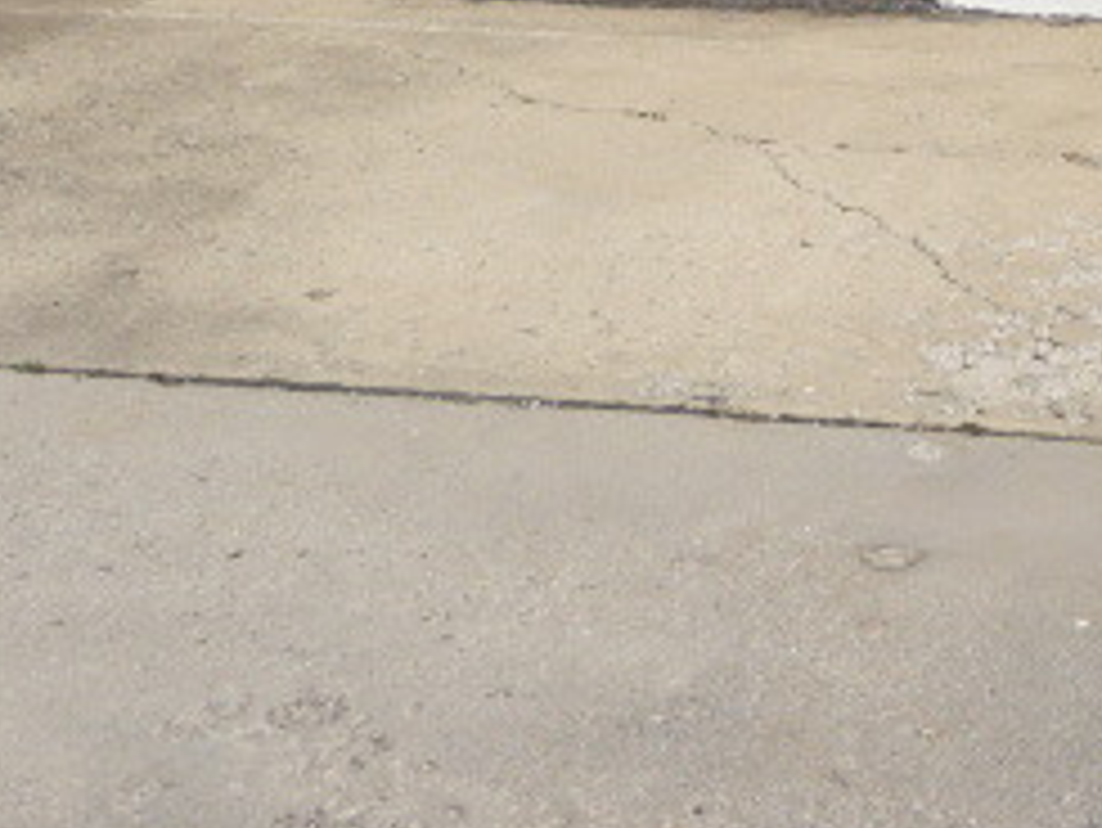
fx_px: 2325
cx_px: 922
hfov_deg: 26.1
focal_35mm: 73
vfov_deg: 19.1
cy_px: -158
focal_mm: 4.7
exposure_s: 1/400
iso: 100
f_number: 8
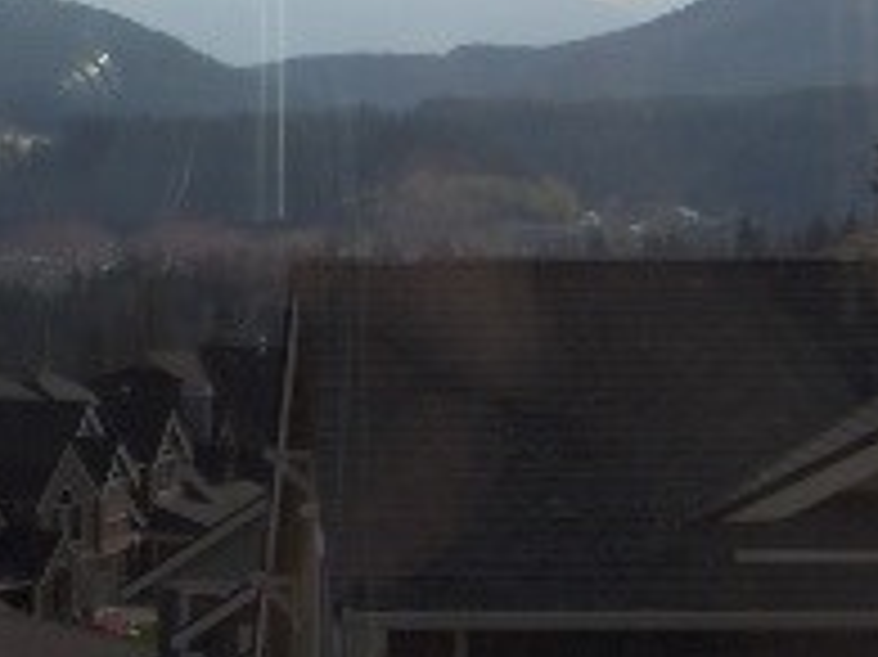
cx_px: -450
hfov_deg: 14.4
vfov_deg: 11.5
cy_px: 171
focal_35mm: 128
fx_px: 3245
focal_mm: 8
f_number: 4.8
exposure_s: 1/893
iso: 100
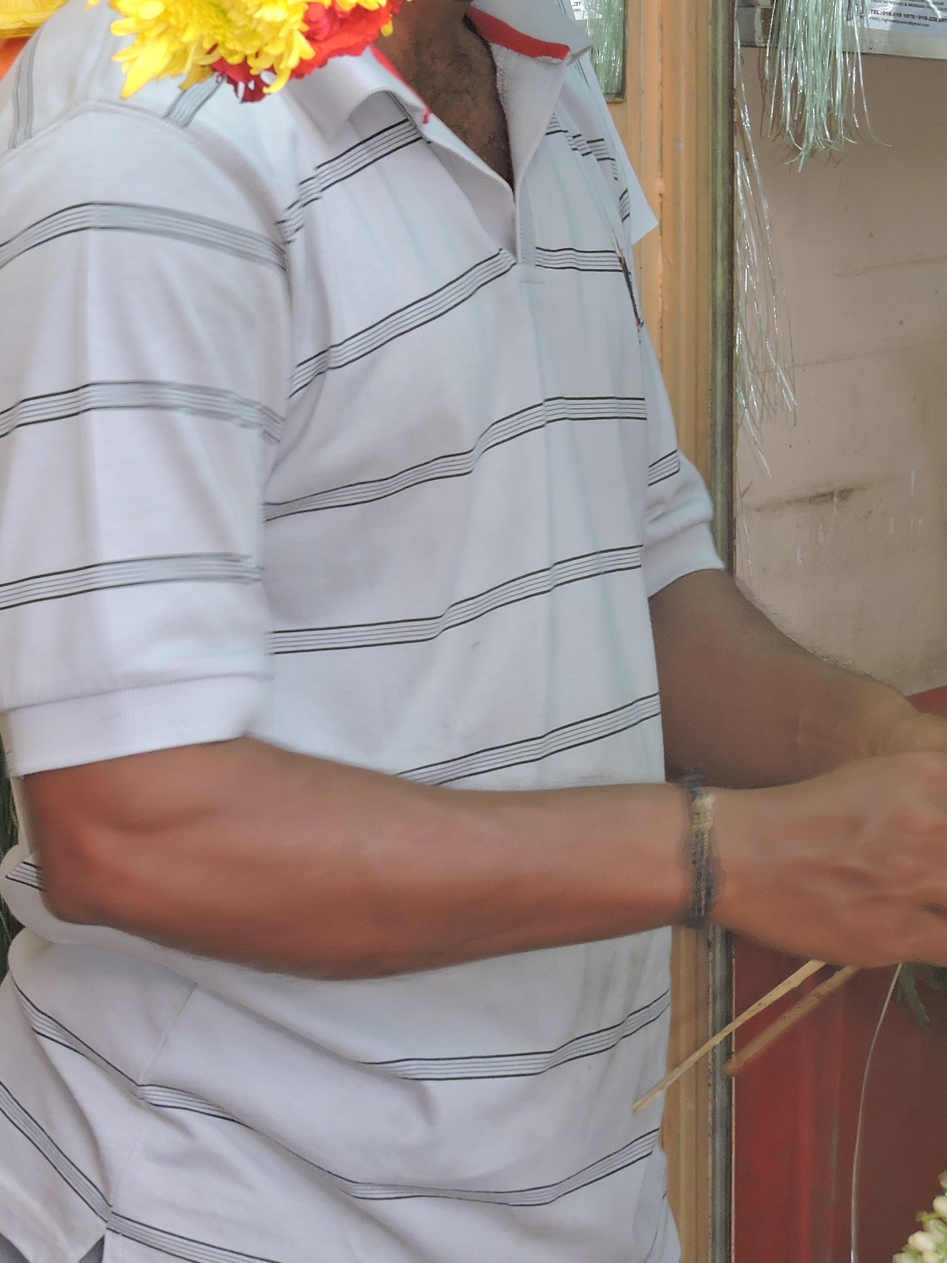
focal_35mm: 127
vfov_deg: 15.5
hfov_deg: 11.7
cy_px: 523
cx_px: 604
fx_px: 4633
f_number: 4.5
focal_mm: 12.5
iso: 140
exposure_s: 1/40
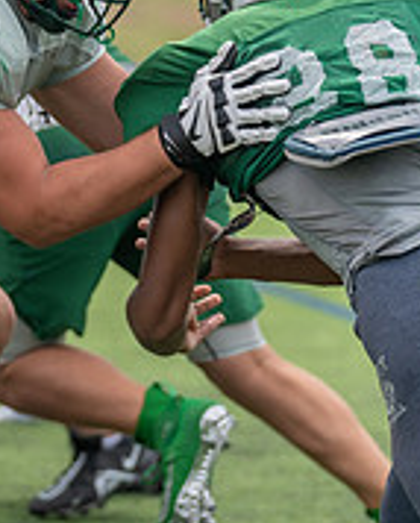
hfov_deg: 3.4
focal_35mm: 456
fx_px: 7067
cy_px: 137
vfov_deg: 4.2
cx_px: -47
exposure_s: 1/1250
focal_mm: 144
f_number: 3.5
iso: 160
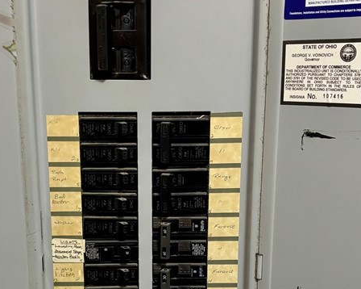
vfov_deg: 25.8
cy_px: 226
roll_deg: +0.5
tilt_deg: -14.4
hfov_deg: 32.4
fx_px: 619
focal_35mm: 58
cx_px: 150
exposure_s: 1/60
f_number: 1.6
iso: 320
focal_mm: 5.96
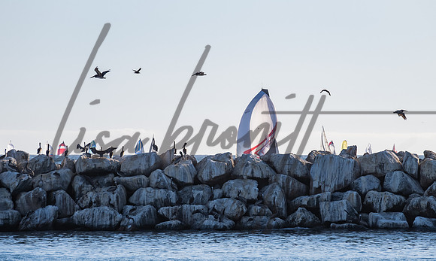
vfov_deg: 3.9
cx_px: 230
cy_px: 130
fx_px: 3843
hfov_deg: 6.5
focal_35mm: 327
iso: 320
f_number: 6.3
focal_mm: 200
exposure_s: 1/1250
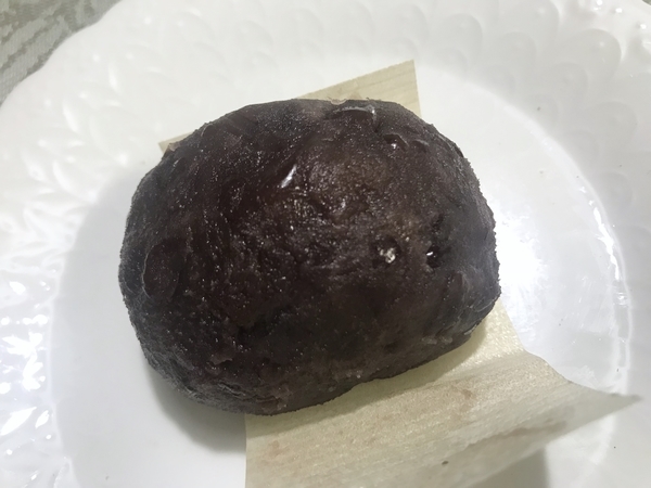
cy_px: 244
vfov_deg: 49.7
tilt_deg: -66.2
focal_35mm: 28
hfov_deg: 63.4
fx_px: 527
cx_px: 326
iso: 40
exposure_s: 1/25
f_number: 1.8
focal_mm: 3.99
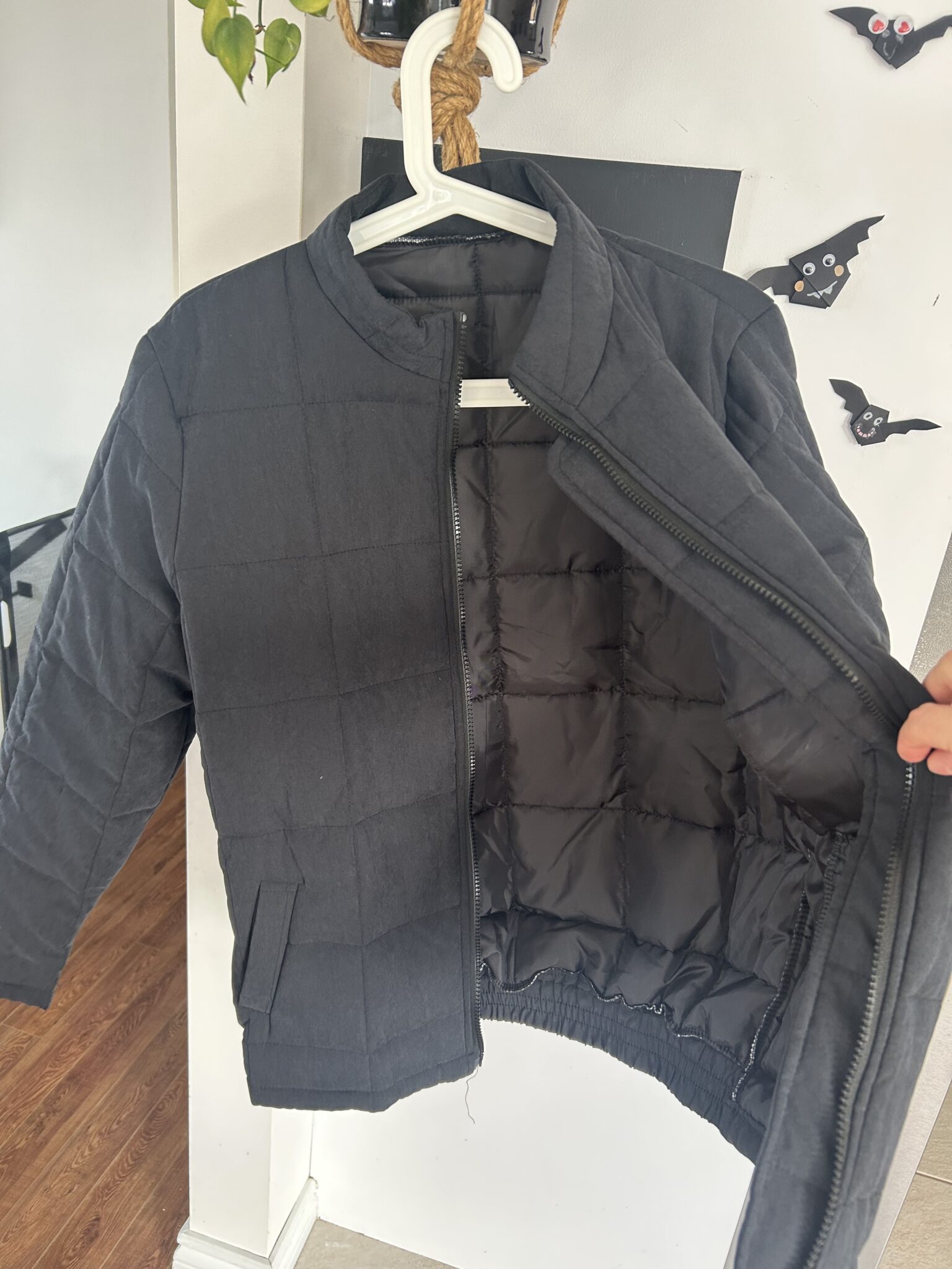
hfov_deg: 53.1
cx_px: 476
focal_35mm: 26
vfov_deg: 67.3
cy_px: 634
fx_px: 953
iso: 160
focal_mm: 5.7
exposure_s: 1/60
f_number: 1.5
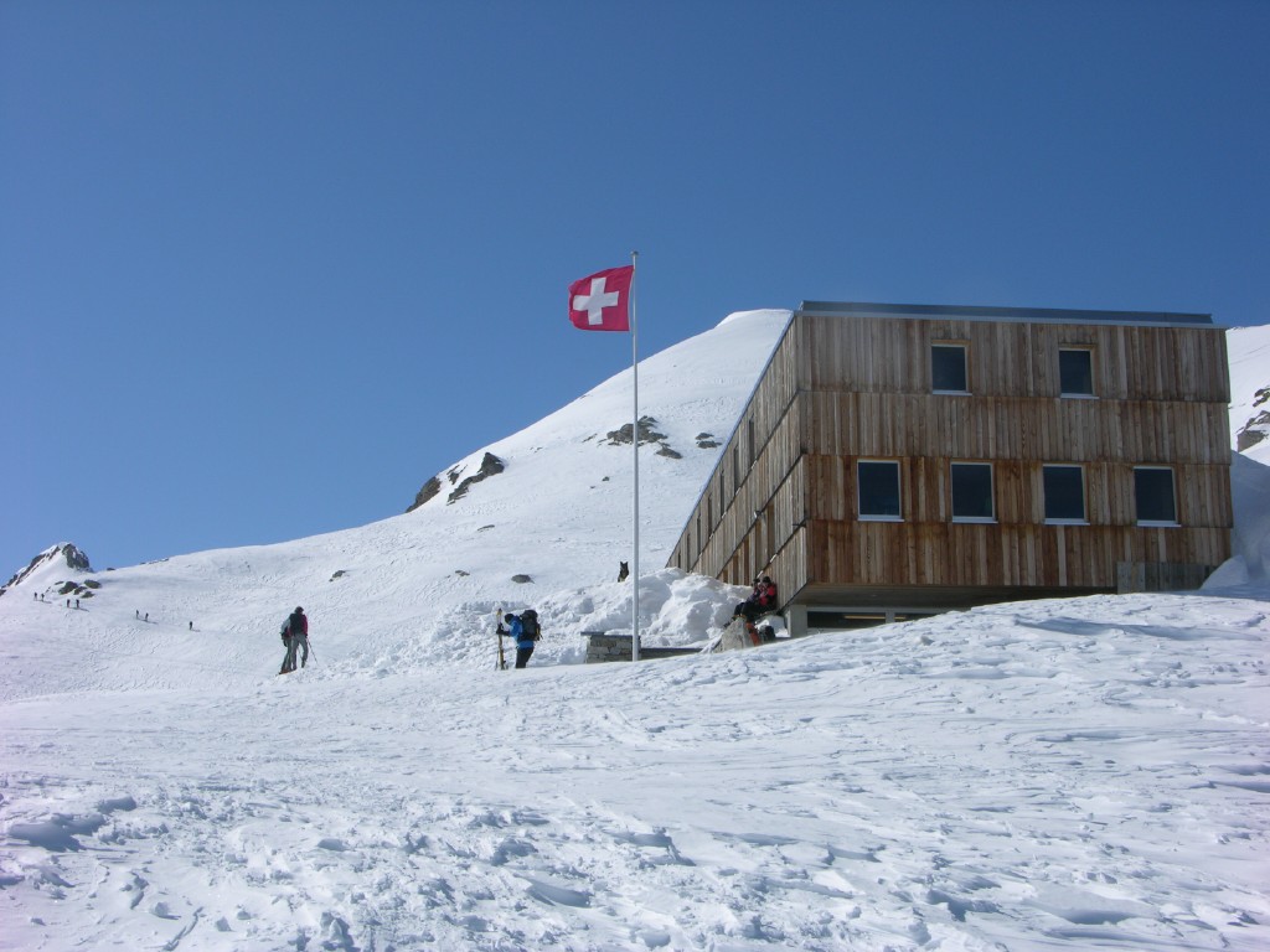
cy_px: 476
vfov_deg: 29.1
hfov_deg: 38.2
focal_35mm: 50
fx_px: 1834
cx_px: 635
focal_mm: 12.7
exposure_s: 1/340
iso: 50
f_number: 7.6
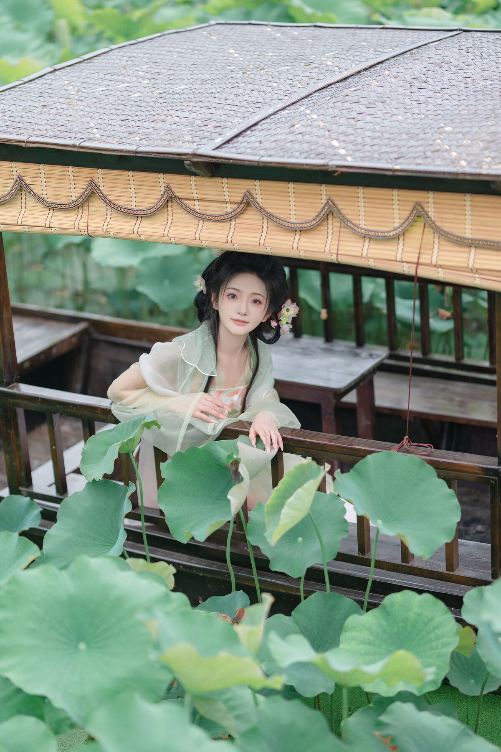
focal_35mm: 85
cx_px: 250
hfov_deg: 16.1
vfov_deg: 23.9
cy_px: 376
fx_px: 1774
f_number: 1.6
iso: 320
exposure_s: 1/1250
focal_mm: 85
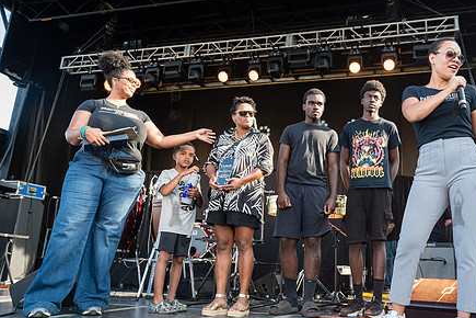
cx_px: 316
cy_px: 154
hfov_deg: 57.5
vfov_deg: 41.1
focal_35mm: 32
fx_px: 423
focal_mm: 24
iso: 500
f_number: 4
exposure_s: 1/320
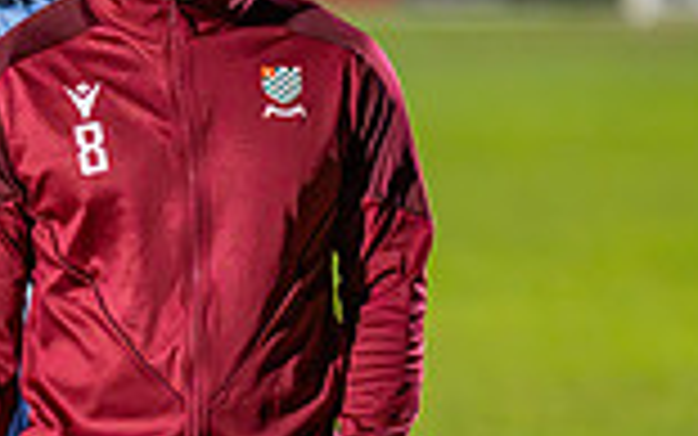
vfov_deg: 2.6
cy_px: 420
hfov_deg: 4.1
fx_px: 9781
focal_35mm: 514
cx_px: -234
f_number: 2
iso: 5000
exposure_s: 1/1250
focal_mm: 135
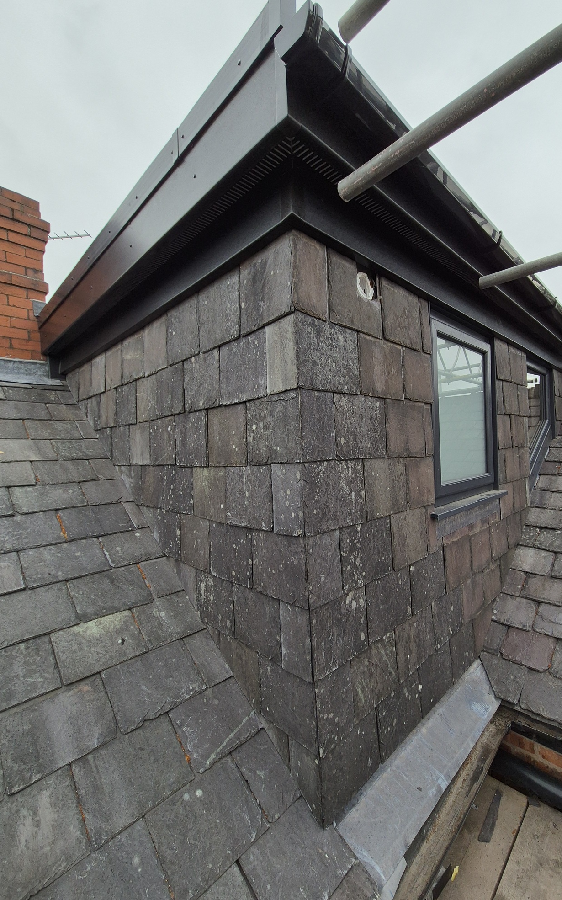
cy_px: 450
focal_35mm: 14
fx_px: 343
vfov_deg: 105.3
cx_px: 340
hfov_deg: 77.6
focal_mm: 2.2
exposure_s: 1/444
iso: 50
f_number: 2.2
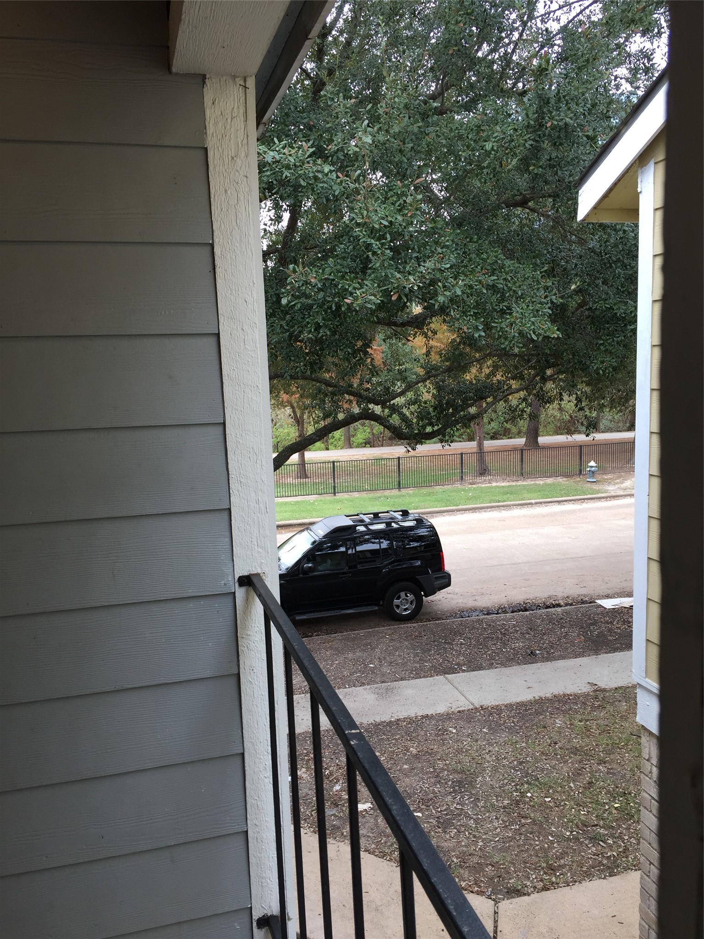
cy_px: 470
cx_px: 352
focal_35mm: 29
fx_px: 786
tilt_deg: -7.4
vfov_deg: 61.7
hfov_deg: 48.2
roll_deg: +2.1
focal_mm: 4.15
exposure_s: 1/144
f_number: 2.2
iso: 32
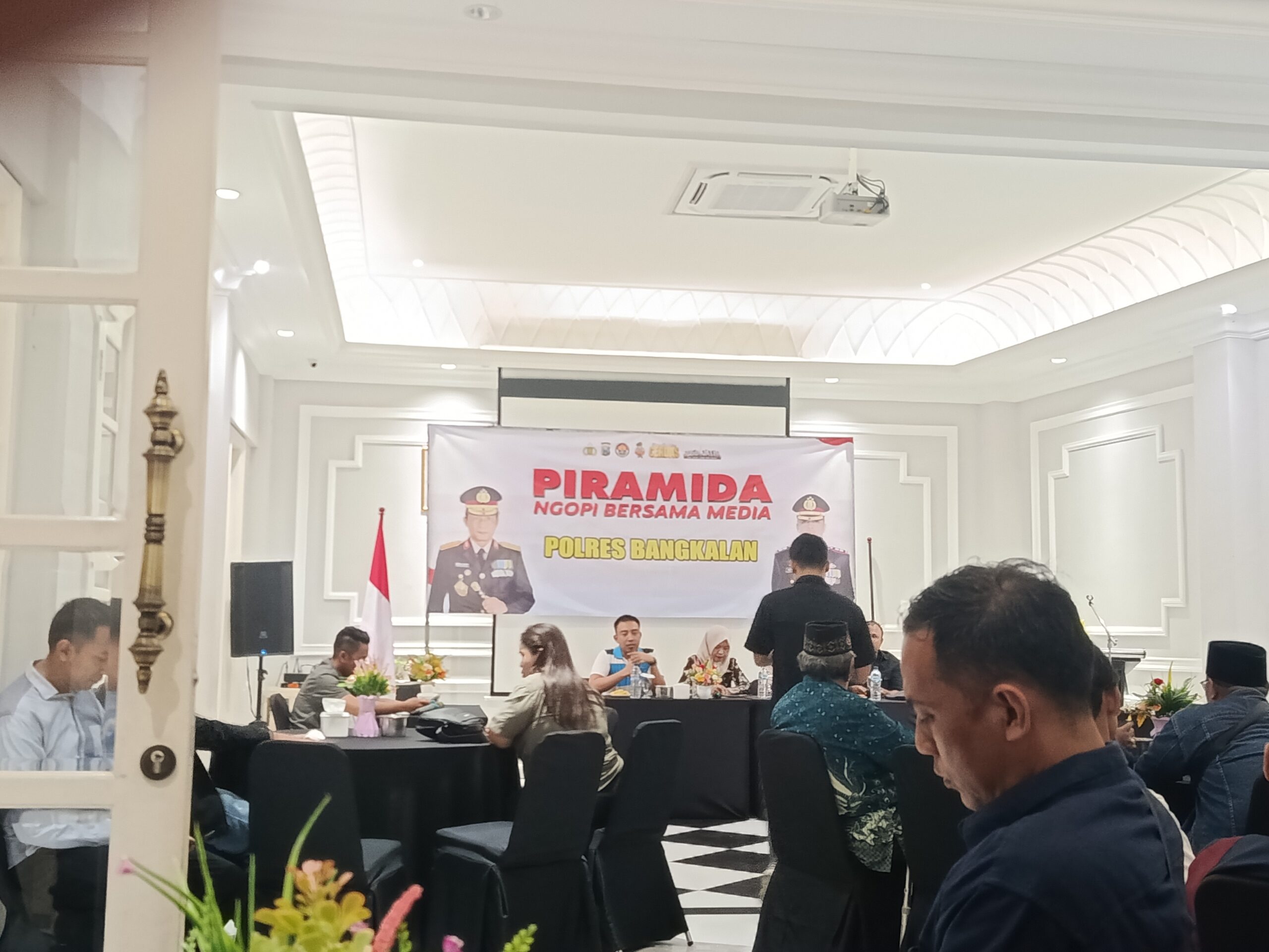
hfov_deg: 46.8
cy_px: 476
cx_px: 634
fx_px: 1466
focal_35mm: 40
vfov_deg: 36.0
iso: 1434
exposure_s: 1/50
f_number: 1.7
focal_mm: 5.24
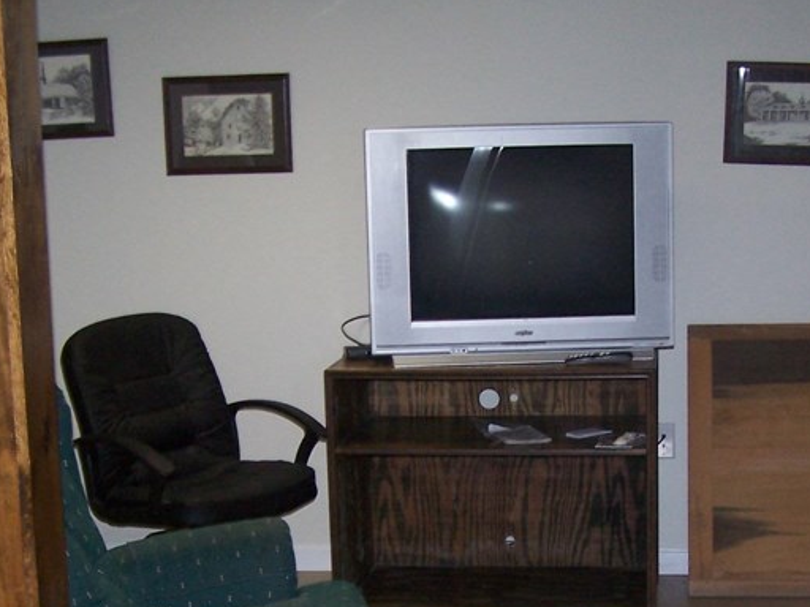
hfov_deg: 25.6
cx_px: 478
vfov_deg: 19.1
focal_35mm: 76
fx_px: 1778
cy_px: 525
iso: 140
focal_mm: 6.3
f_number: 2.8
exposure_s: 1/60
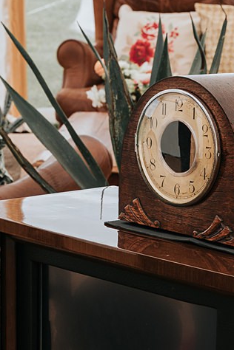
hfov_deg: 8.9
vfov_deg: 13.1
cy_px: 373
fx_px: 1503
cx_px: 202
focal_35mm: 154
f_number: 8
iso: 250
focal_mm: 48.7
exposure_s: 1/250
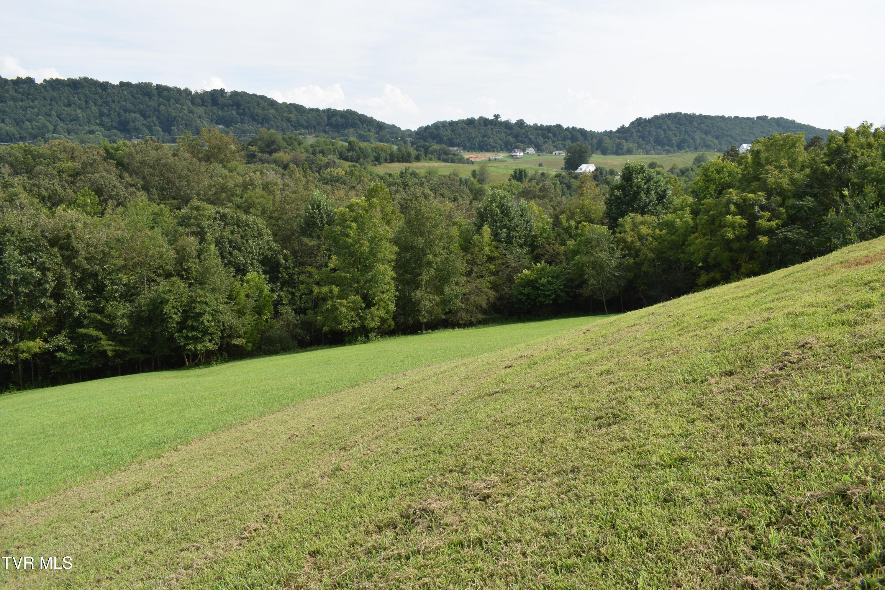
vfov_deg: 47.9
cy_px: 295
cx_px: 442
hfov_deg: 67.4
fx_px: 664
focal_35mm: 27
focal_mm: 18
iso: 200
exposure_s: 1/320
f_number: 9
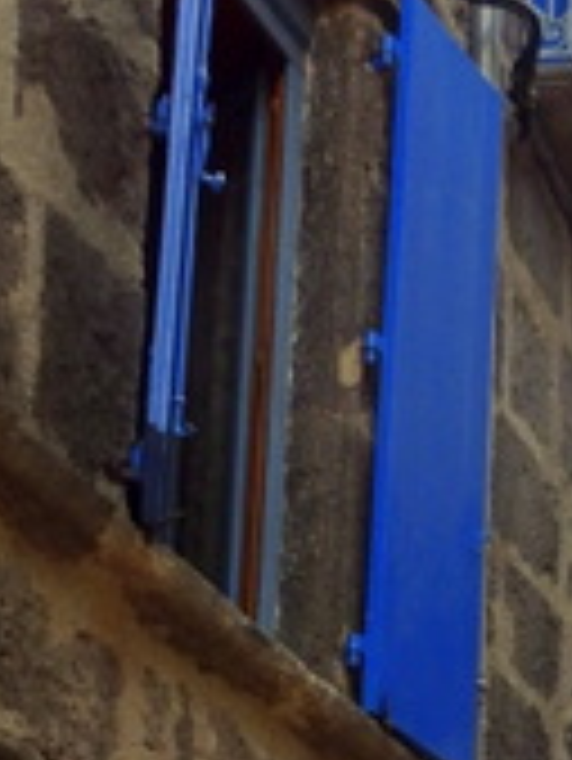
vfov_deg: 14.1
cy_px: 805
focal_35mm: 137
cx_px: 833
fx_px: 3015
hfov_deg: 10.5
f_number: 3.5
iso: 80
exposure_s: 1/160
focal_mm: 4.92
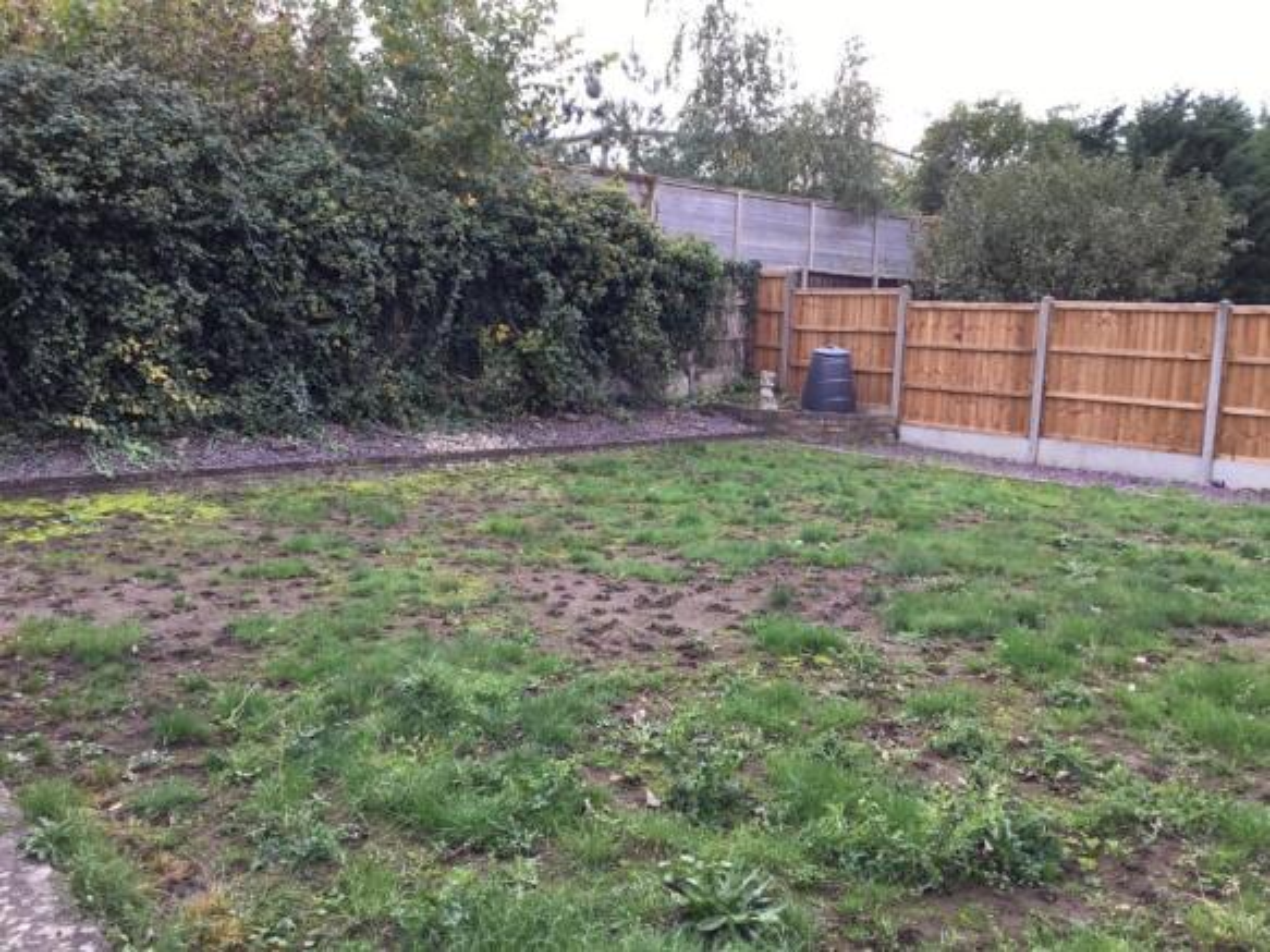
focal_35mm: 31
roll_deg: -1.1
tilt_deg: -8.4
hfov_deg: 58.4
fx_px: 1137
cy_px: 476
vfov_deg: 45.4
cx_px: 635
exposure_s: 1/109
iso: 25
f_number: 2.4
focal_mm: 3.3
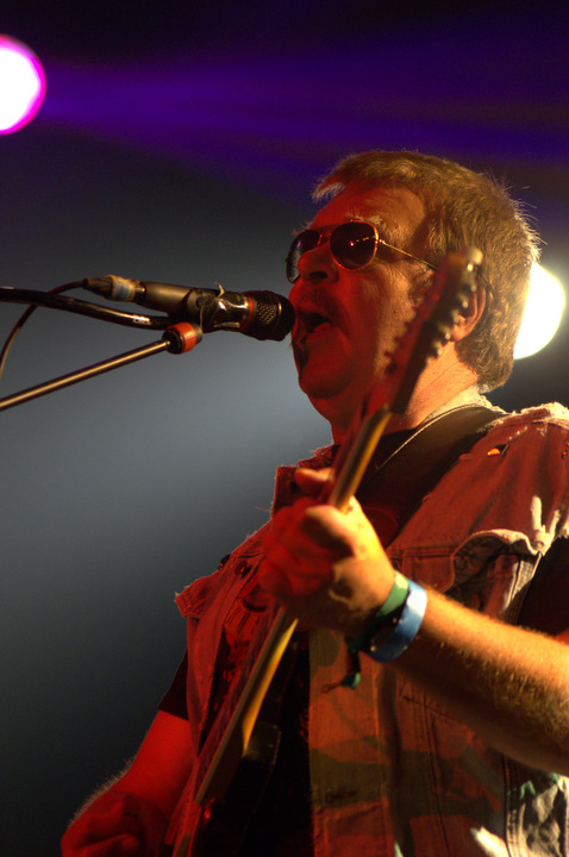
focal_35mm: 183
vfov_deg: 11.3
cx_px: 284
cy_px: 428
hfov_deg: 7.5
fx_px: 4351
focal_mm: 122
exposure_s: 1/160
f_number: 4.2
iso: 3200
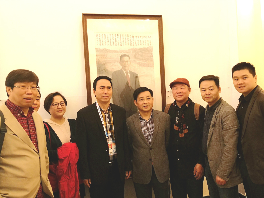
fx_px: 236
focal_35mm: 31
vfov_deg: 45.4
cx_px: 132
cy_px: 99
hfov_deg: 58.4
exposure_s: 1/33.3
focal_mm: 3.95
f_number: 1.6
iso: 200
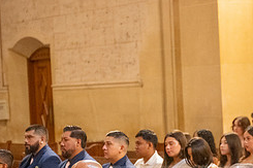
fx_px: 1166
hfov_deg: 12.3
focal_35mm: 166
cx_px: 197
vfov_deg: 8.2
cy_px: 190
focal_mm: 70
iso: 2000
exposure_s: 1/200
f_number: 2.8
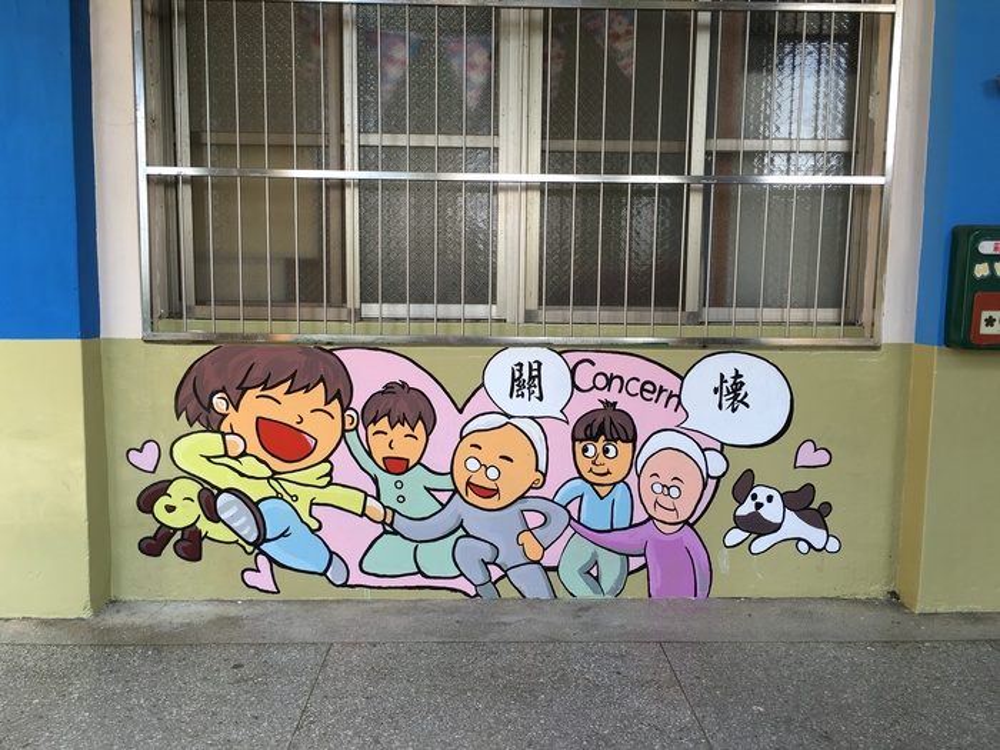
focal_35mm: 29
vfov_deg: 48.2
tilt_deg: -6.7
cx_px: 500
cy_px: 375
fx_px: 838
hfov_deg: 61.7
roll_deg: -0.3
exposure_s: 1/128
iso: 25
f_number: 2.2
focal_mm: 4.15
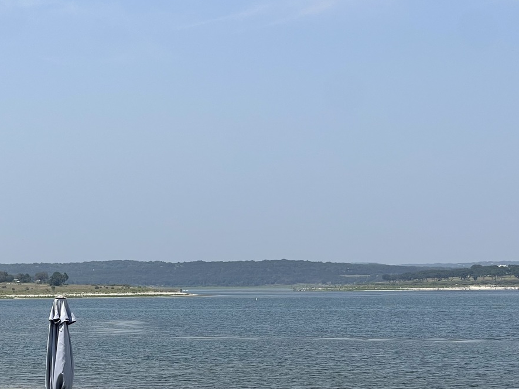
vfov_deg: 14.2
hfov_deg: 18.8
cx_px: 165
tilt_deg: +0.0
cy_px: 298
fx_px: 1560
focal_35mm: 104
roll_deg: -1.1
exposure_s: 1/1845
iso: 20
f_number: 2.2
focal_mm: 7.5
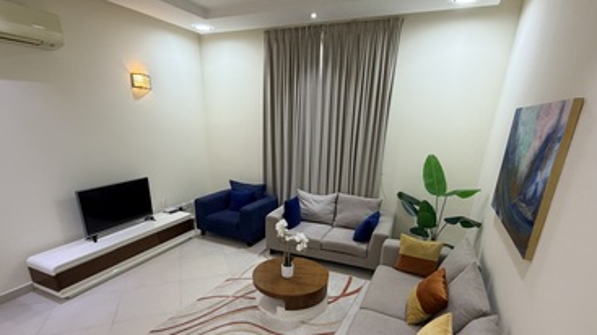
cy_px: 224
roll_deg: -1.3
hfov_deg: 89.6
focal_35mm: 19
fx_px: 301
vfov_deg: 57.0
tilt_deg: -18.9
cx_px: 297
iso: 320
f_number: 2.2
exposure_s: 1/100
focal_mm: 2.22
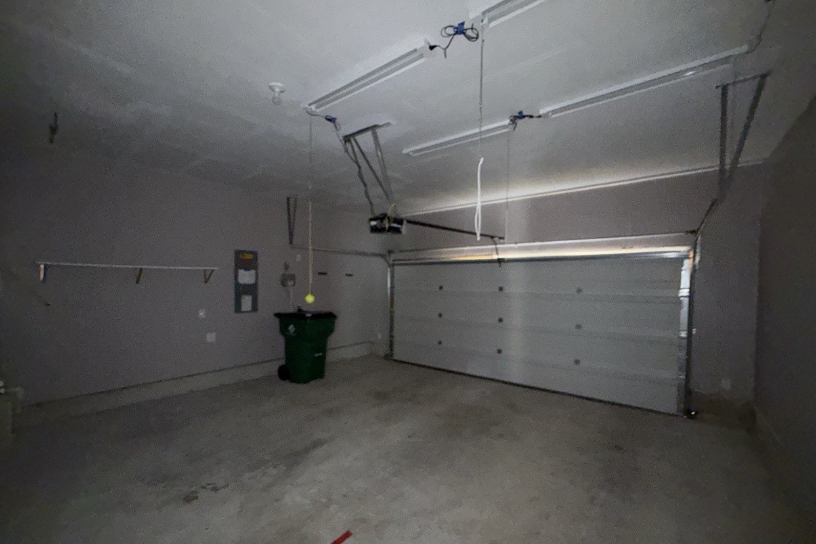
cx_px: 399
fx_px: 340
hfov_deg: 100.4
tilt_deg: -3.0
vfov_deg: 77.2
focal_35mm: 15
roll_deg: -1.2
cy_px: 292
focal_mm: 2.22
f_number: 2.2
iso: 640
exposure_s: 1/22
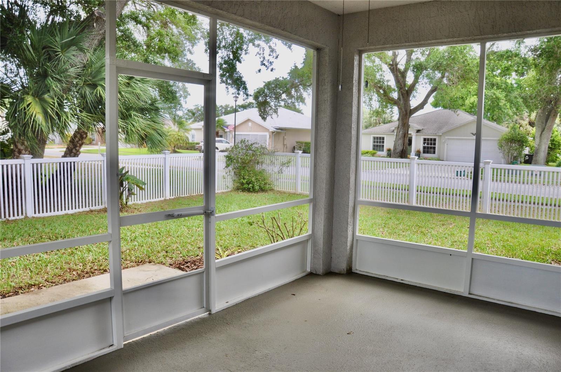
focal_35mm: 27
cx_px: 280
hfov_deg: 67.5
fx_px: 420
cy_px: 186
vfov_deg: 47.8
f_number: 5.6
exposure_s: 1/125
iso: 200
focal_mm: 18
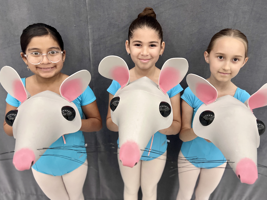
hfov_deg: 67.3
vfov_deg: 53.1
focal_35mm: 26
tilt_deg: -29.7
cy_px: 100
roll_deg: -1.5
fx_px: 201
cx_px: 134
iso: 400
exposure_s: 1/40
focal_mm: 5.7
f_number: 1.5
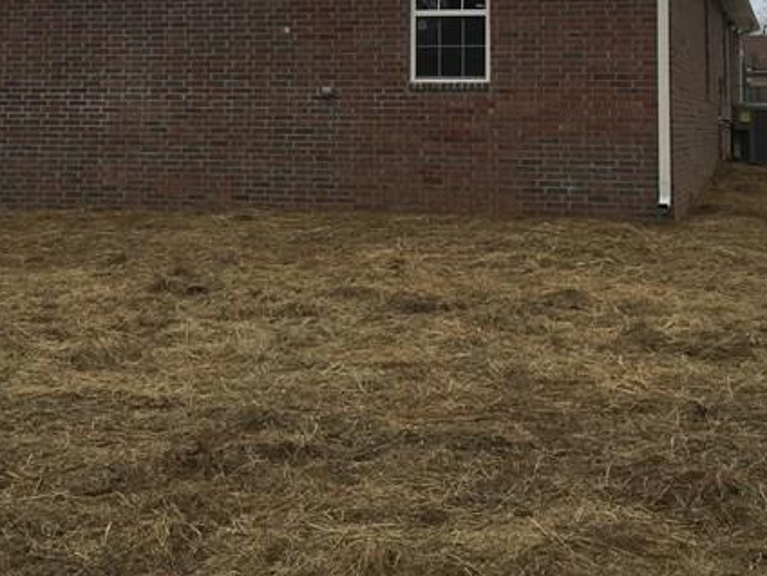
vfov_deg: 20.2
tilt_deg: +7.4
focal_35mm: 70
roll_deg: -0.8
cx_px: 327
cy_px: -29
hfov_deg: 27.7
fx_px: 1551
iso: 25
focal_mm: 4.15
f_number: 2.2
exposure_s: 1/1832
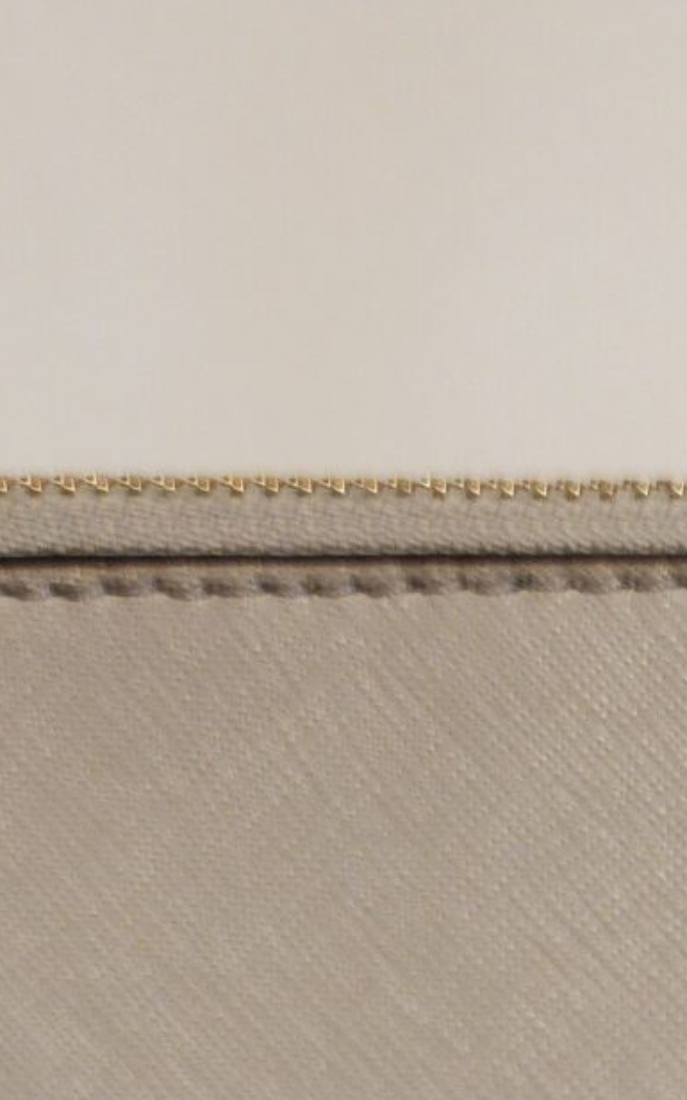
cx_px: 1137
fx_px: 2426
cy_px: 1721
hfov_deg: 14.6
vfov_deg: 21.0
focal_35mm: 81
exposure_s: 1/60
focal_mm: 6.4
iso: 320
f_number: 1.8
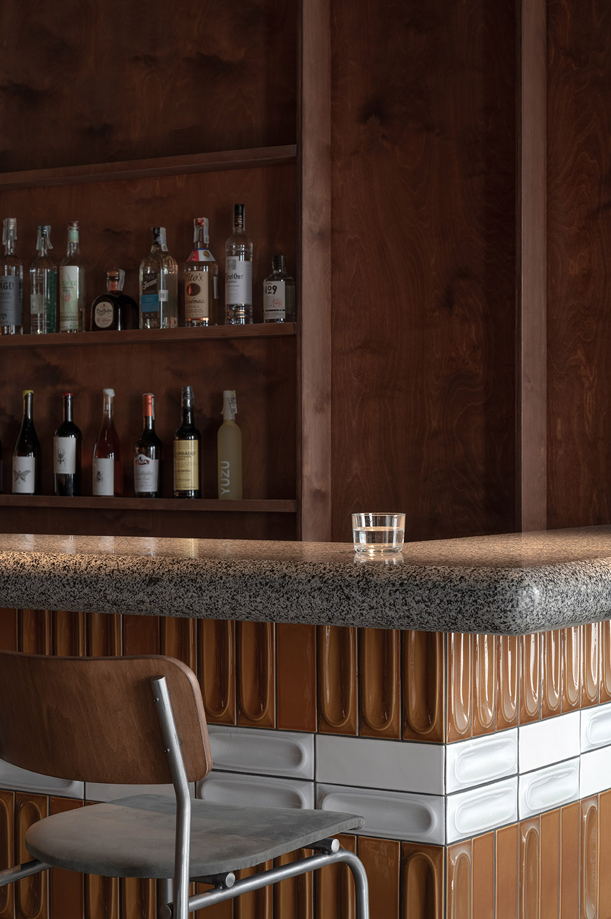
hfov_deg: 19.2
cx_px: 306
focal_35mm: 71
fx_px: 1810
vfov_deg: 28.5
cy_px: 460
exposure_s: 1/4
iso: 250
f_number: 13
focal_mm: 71
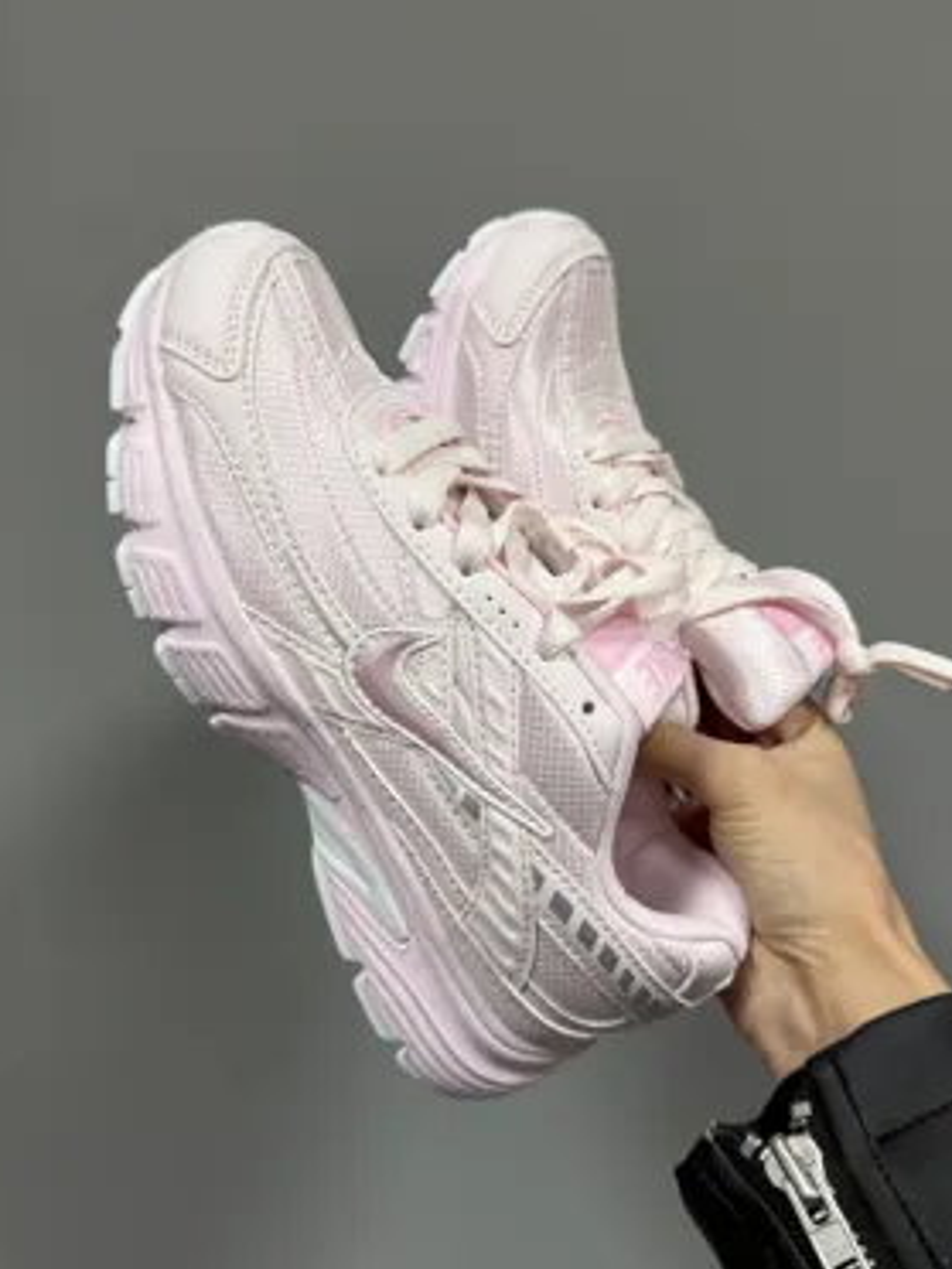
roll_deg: -2.5
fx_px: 1137
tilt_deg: -3.2
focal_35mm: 31
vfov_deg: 58.3
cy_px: 641
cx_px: 474
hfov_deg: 45.4
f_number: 1.78
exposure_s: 1/50
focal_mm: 6.76
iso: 125
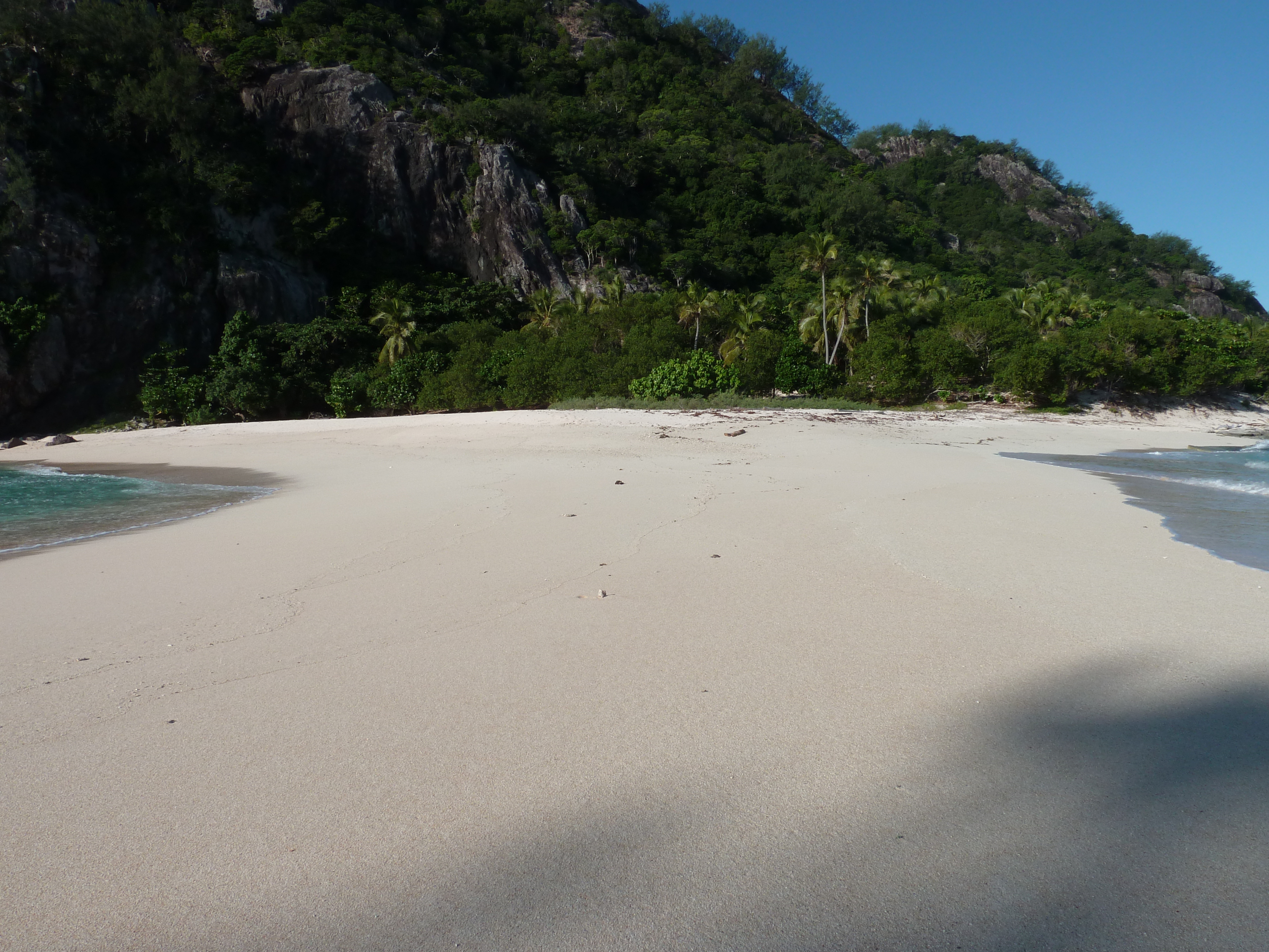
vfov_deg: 54.9
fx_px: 916
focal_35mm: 25
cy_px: 476
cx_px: 634
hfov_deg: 69.4
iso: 80
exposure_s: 1/400
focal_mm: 4.1
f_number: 5.6
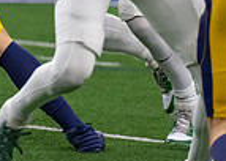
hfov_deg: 2.2
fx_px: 5832
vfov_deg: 1.6
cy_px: -120
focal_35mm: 909
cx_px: -204
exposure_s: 1/1000
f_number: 2.8
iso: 2000
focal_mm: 200
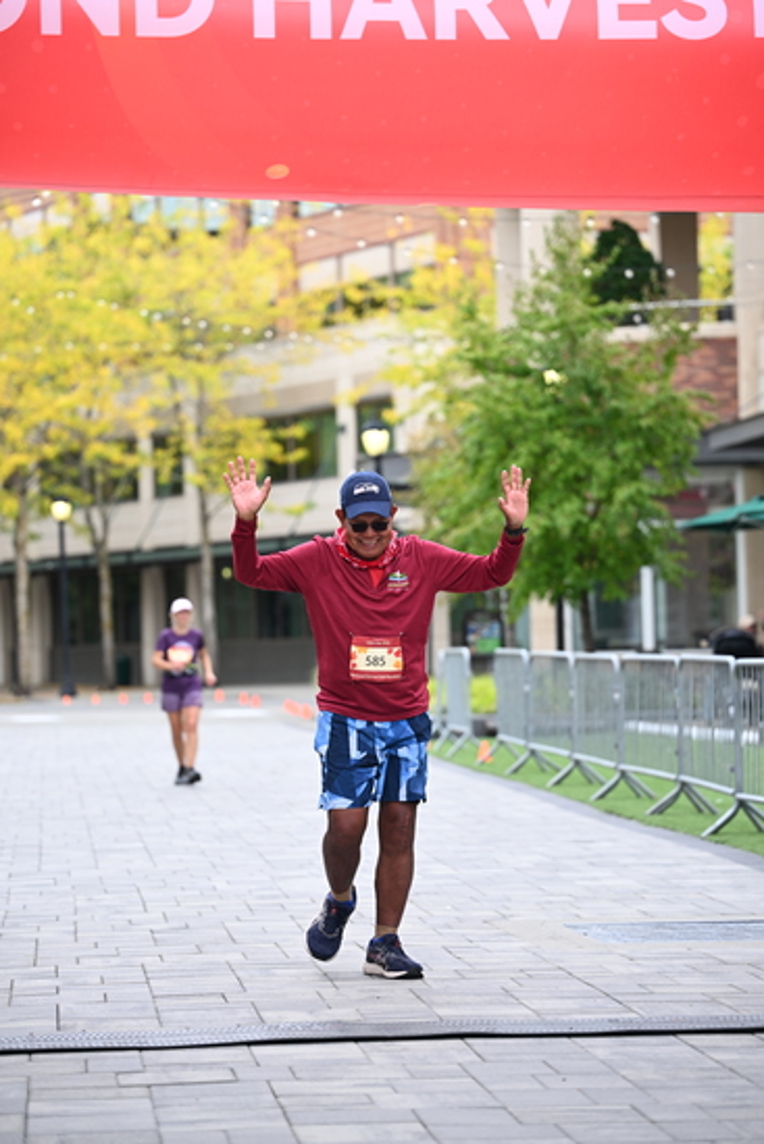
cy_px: 572
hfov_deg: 13.3
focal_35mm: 103
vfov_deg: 19.8
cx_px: 382
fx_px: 3277
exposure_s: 1/1000
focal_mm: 103
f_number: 2.8
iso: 400
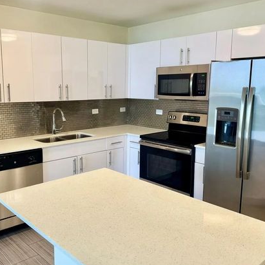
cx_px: 107
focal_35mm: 33
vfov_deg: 49.7
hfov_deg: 49.5
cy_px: 130
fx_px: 286
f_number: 1.78
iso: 125
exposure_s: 1/60
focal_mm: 6.76
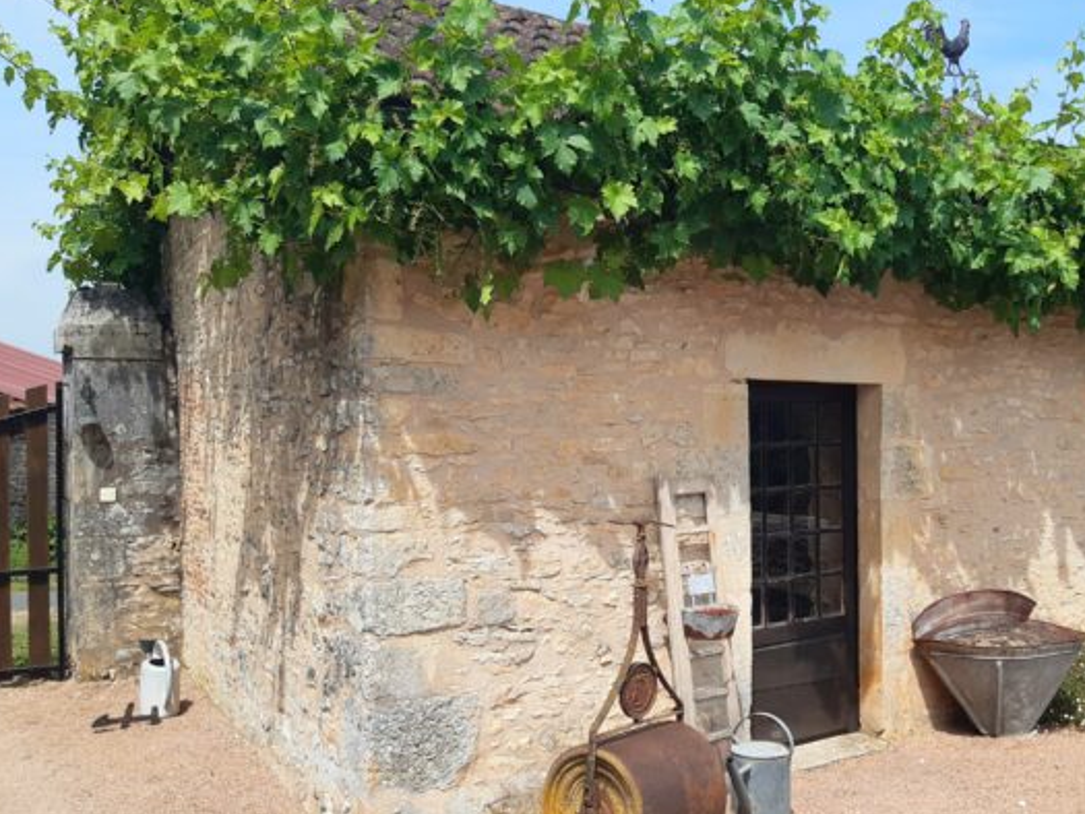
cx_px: 709
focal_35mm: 38
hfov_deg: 48.3
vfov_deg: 37.7
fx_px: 1191
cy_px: 401
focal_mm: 3.92
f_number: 1.7
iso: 40
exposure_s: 1/1667
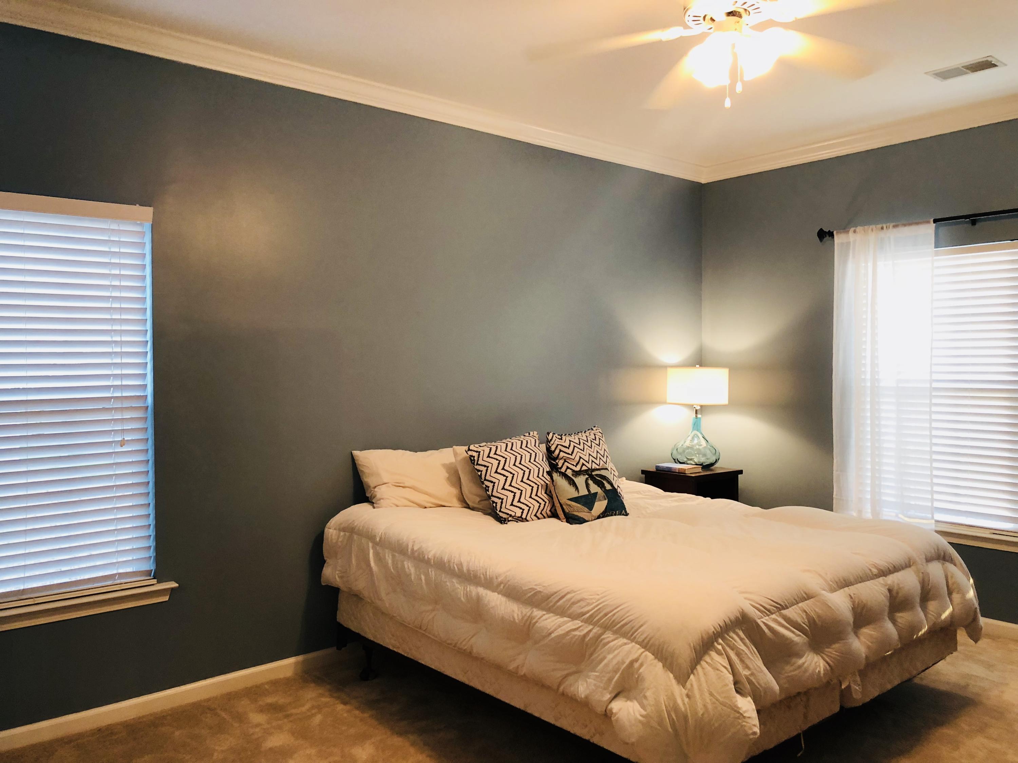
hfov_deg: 63.4
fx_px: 823
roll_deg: +0.4
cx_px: 509
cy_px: 382
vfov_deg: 49.7
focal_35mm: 28
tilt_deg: -0.4
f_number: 1.8
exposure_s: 1/15
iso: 40
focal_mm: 4
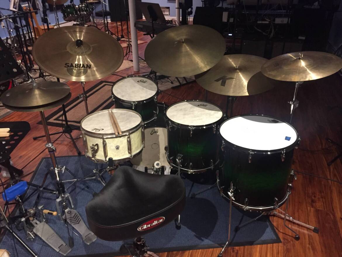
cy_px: 128
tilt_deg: -29.7
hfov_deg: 61.6
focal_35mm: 29
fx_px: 287
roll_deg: -0.3
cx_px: 171
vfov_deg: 48.2
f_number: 2.2
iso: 250
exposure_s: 1/30
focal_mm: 4.15
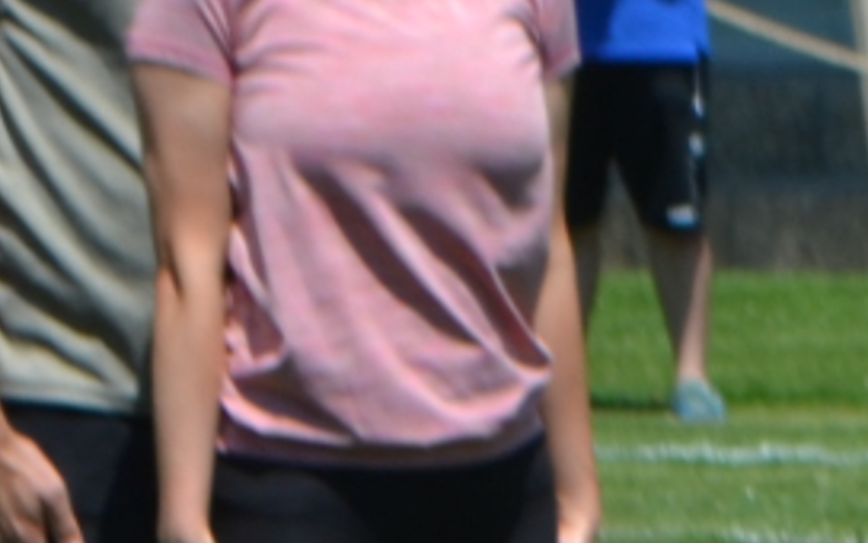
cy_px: 966
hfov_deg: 3.3
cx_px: 1969
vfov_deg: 2.1
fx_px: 14994
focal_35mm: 634
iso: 100
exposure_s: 1/250
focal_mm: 55
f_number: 8
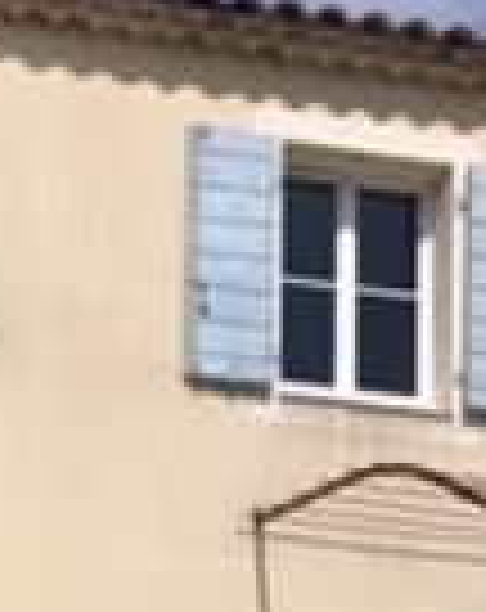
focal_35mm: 167
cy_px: 968
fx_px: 3016
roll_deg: -1.6
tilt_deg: +6.6
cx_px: -14
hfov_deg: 9.1
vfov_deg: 11.1
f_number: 2.2
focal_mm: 4.15
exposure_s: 1/3344
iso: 25
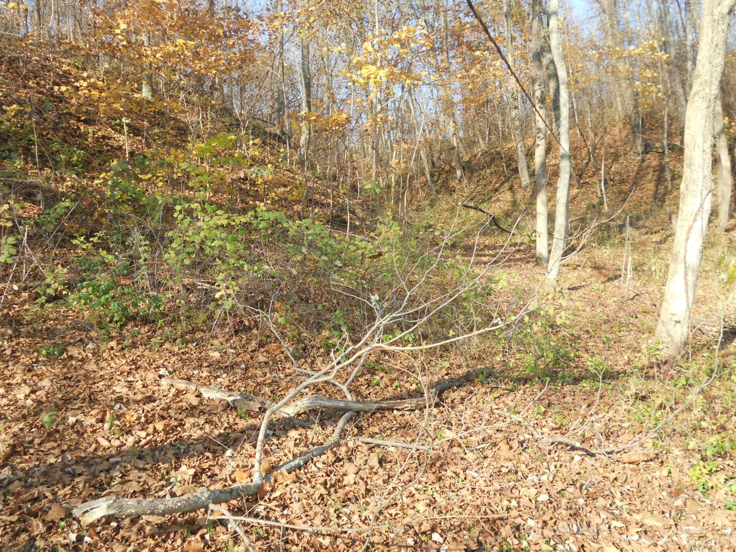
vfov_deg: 44.2
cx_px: 368
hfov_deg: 56.8
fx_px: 680
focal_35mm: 32
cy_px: 276
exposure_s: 1/200
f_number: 3.5
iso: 80
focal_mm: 5.8
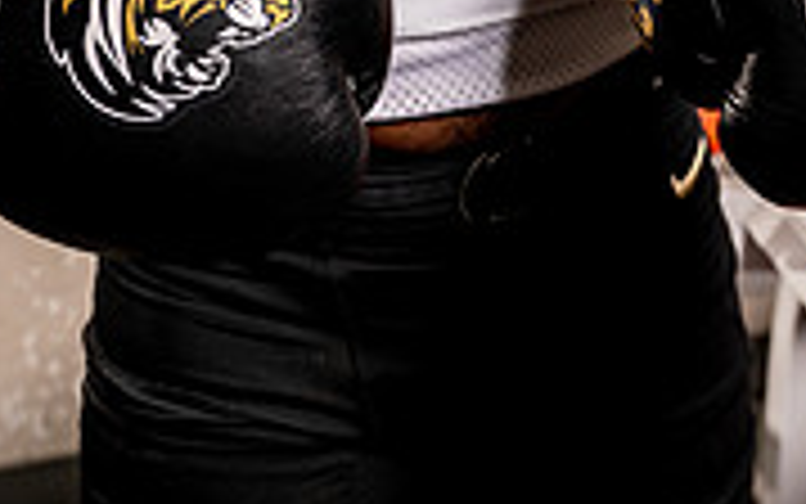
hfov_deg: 21.9
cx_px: 401
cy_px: -482
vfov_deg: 12.3
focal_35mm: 95
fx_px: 2087
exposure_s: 1/320
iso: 100
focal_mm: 37
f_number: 5.6
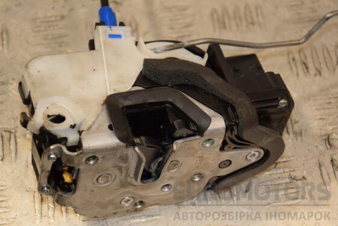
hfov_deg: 18.3
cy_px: 111
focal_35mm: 112
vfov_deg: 12.2
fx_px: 1052
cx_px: 162
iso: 800
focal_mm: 70
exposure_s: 1/160
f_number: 5.3
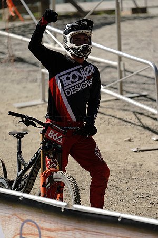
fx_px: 3950
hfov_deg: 2.3
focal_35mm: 600
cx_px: 79
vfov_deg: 3.4
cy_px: 119
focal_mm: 600
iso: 160
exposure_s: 1/2000
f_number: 4
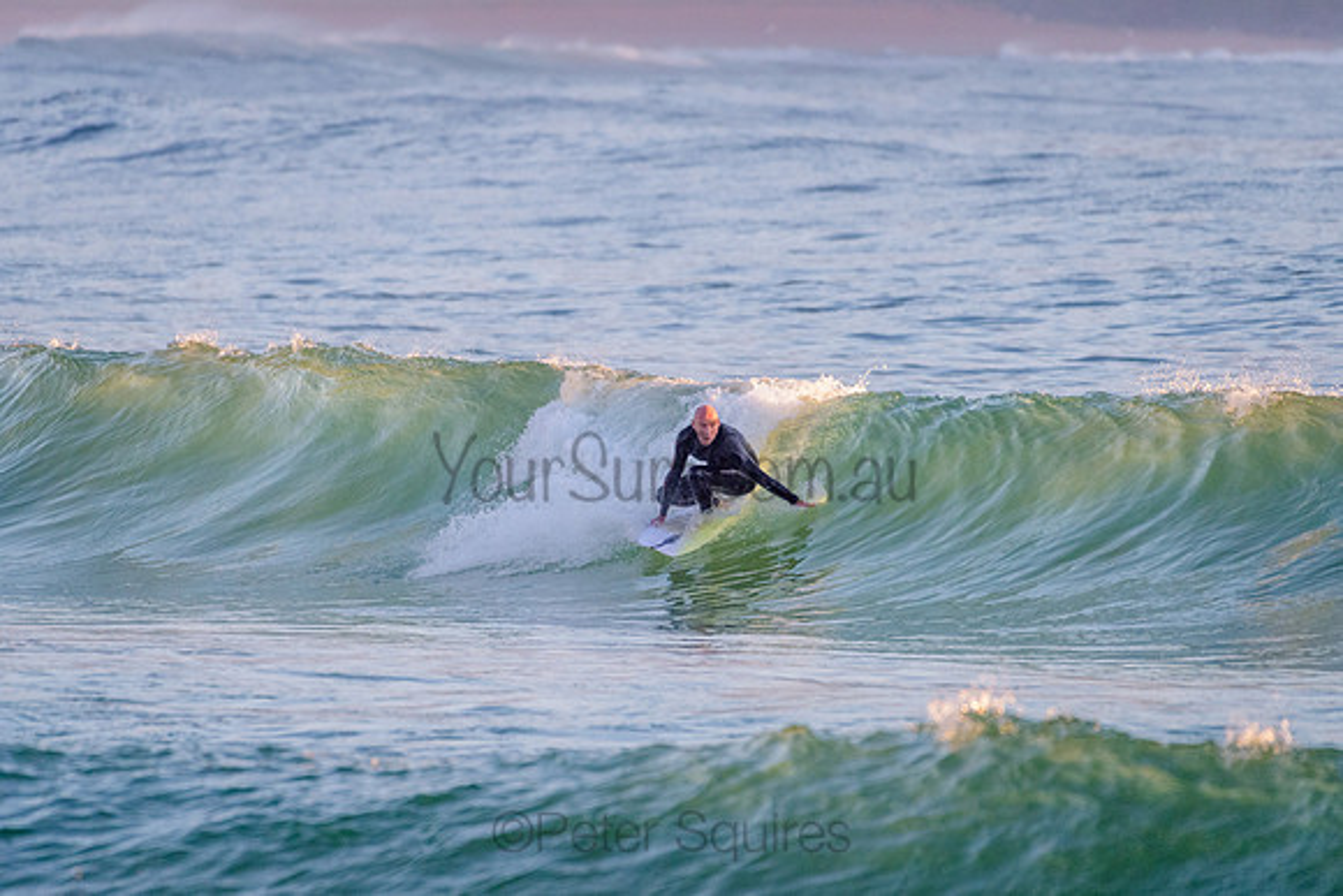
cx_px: 672
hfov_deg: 3.4
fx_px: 22852
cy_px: 448
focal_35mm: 612
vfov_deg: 2.2
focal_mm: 500
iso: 1000
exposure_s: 1/1250
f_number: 5.6
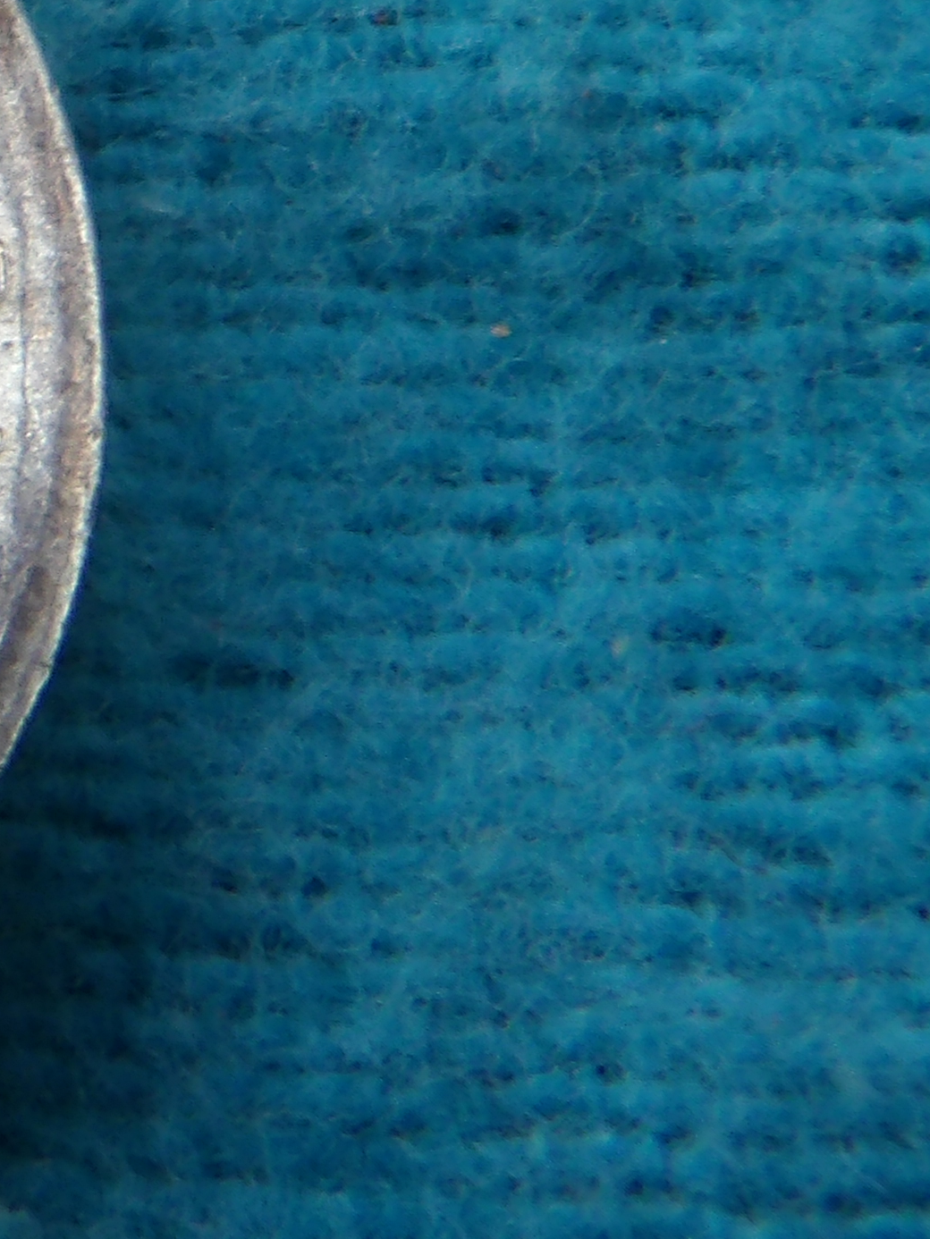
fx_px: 3080
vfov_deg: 22.3
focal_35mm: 86
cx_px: -884
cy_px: 173
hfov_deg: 14.5
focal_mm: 4.2
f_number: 4.1
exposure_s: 1/30
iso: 152
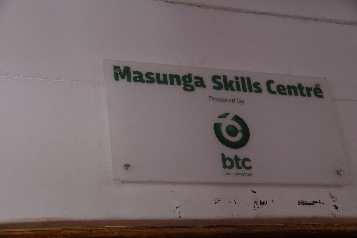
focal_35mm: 60
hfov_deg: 33.4
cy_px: 119
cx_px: 178
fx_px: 595
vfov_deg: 22.6
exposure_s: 1/50
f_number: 5.6
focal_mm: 40
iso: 3200
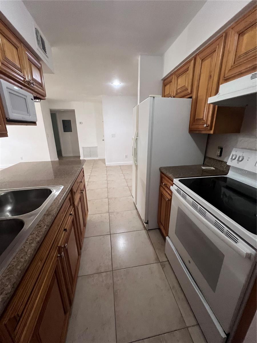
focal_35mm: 13
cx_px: 128
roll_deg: +0.7
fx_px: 129
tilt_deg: -17.3
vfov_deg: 106.2
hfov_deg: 89.9
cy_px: 172
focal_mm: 1.57
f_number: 1.8
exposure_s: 1/60
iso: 400
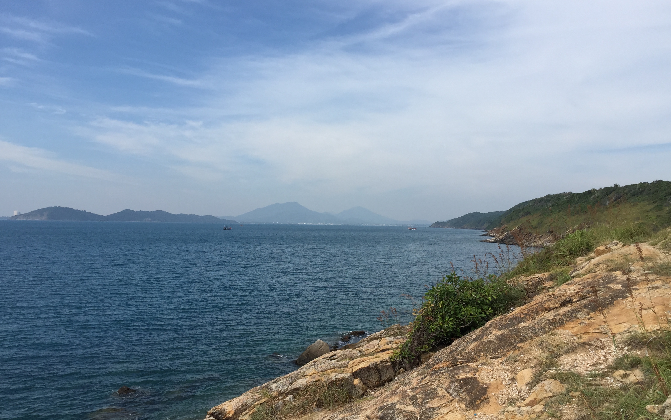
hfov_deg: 61.2
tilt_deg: +0.9
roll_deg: -1.6
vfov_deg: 40.6
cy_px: 218
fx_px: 567
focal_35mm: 31
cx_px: 337
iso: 32
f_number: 2.2
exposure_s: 1/2639
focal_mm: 4.15
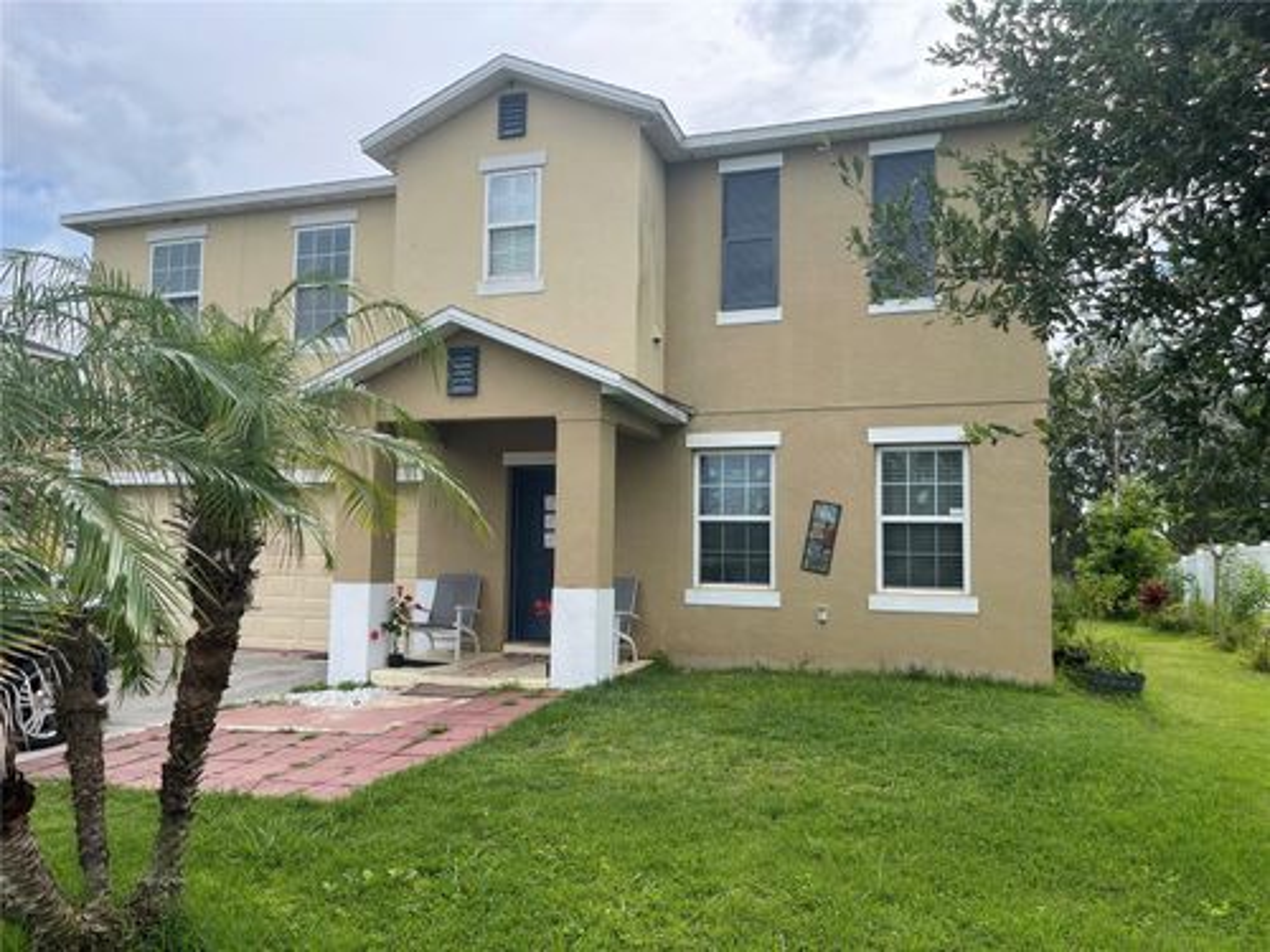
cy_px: 476
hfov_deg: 69.4
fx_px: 917
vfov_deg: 54.9
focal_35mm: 25
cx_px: 635
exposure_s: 1/1946
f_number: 1.6
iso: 32
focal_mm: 5.1
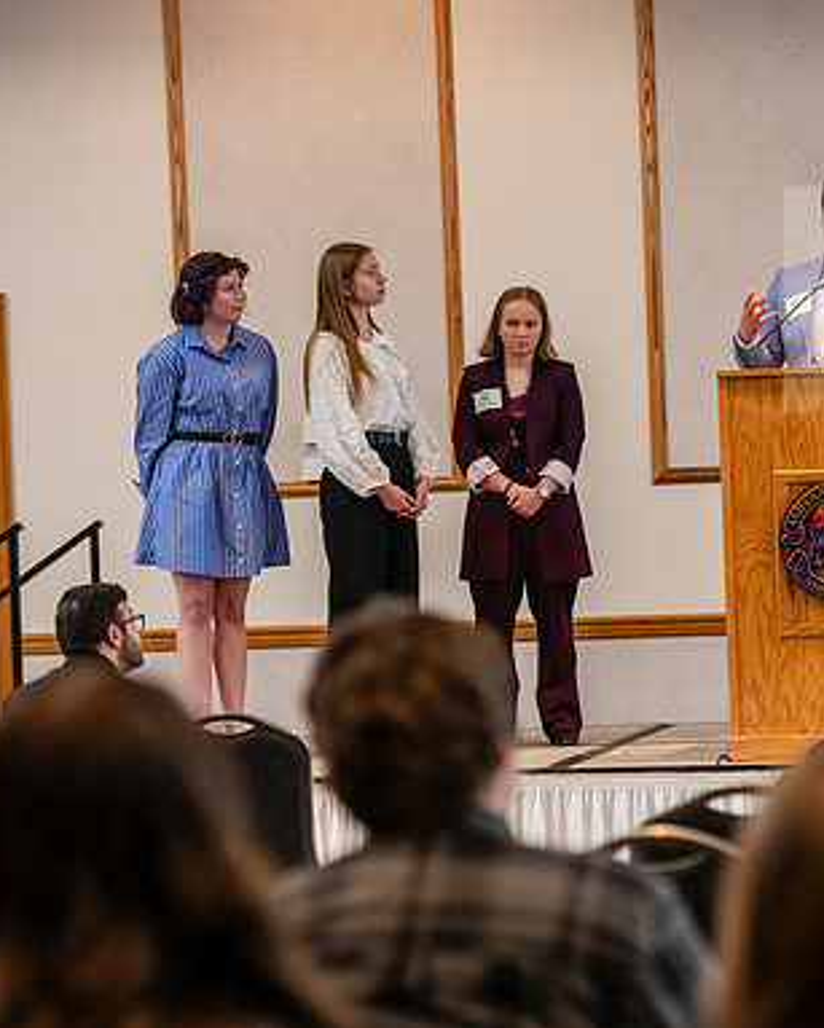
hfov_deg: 10.8
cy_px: 511
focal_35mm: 142
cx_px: 703
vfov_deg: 13.6
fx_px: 4324
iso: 2000
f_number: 3.2
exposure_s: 1/200
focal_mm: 100
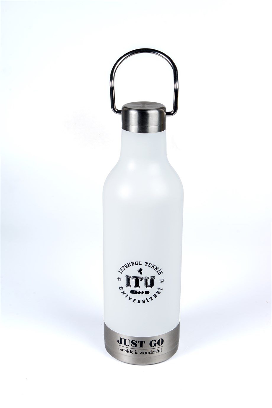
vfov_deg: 28.8
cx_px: 136
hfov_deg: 19.5
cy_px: 204
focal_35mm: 70
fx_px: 793
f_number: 16
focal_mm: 70
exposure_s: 1/125
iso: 100
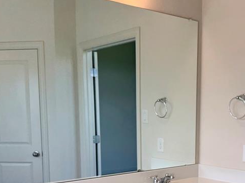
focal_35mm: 51
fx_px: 361
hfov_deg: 37.2
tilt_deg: -7.4
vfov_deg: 27.6
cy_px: 161
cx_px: 156
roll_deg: +0.3
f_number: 1.78
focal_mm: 6.76
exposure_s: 1/593
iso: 100
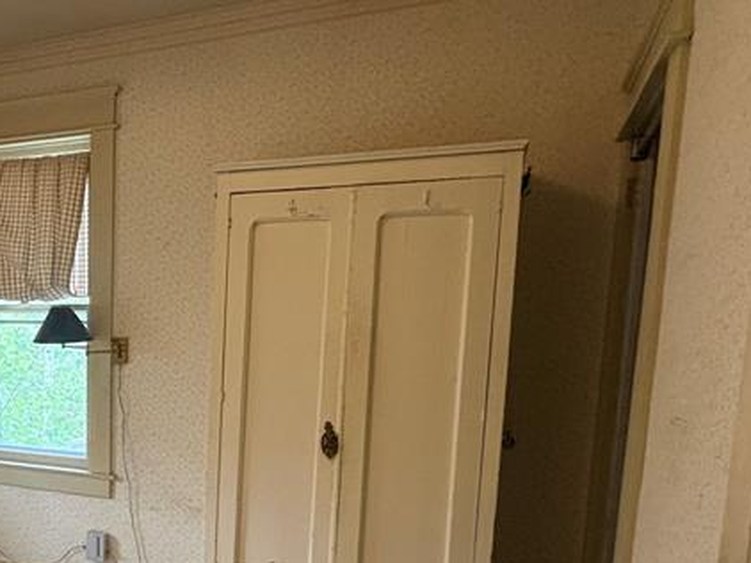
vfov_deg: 40.5
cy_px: 428
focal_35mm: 34
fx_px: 737
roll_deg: -0.3
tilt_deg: -6.2
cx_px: 132
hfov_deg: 50.2
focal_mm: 2.22
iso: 400
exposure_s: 1/60
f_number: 2.2
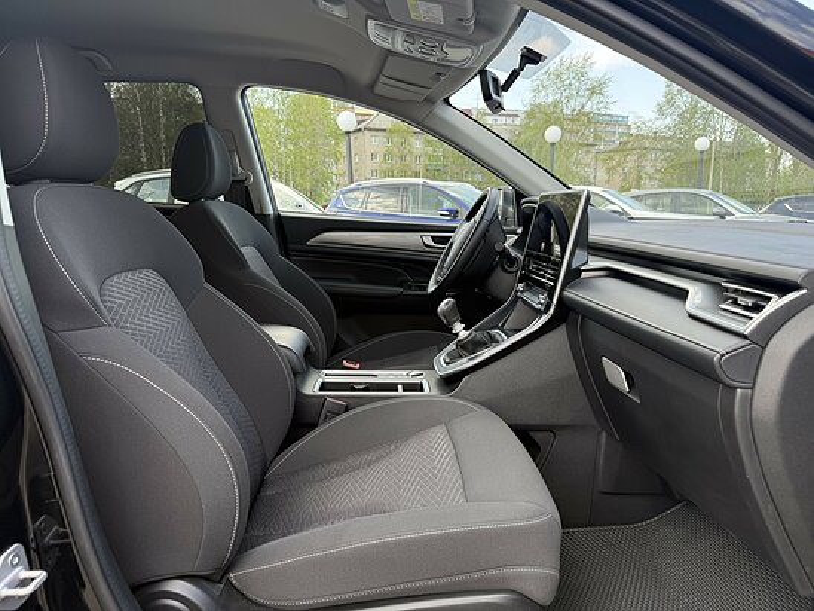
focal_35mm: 24
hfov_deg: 71.6
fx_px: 564
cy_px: 306
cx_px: 407
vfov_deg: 56.8
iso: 100
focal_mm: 6.76
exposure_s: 1/310
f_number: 1.78
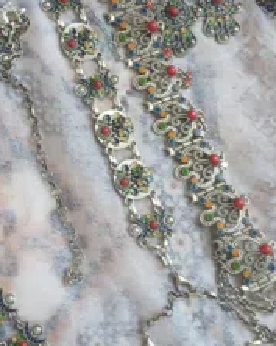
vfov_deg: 31.0
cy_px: 180
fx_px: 624
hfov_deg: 24.6
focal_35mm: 61
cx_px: 67
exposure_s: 1/50
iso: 160
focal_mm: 3.98
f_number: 1.8
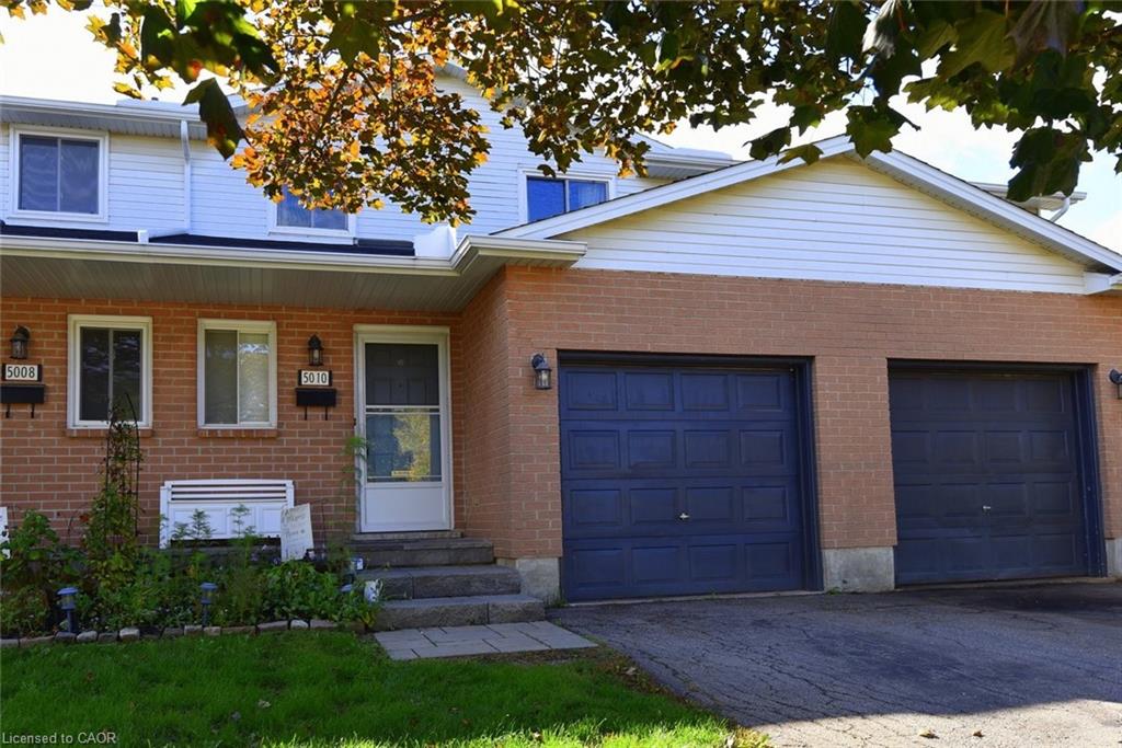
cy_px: 374
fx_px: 748
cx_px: 561
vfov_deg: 53.1
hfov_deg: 73.7
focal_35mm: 24
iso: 400
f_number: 8
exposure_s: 1/250
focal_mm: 24
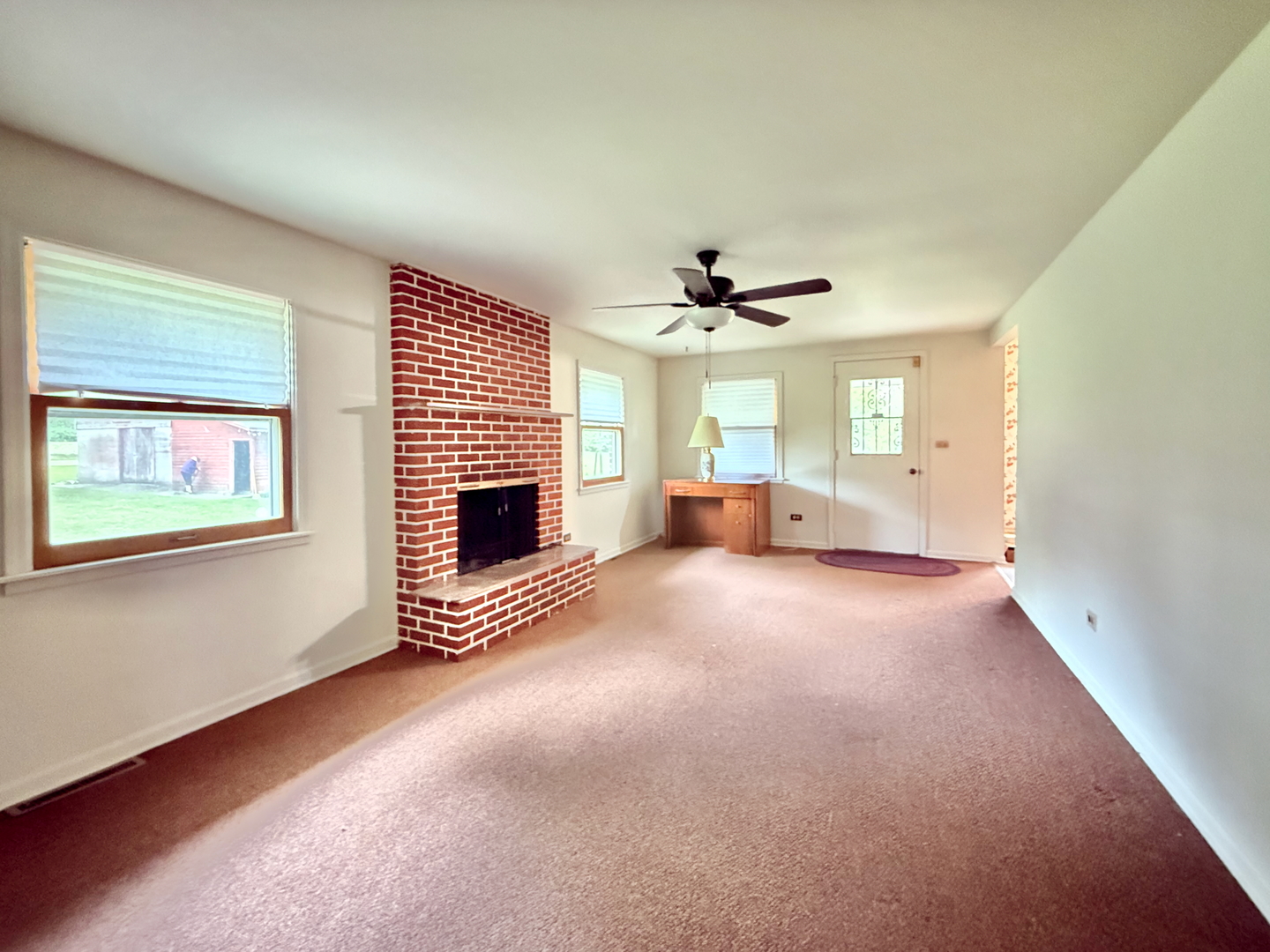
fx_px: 514
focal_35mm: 14
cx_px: 635
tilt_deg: -4.0
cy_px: 476
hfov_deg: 102.1
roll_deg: +0.7
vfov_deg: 85.7
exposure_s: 1/30
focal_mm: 2.22
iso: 2000
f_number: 2.2
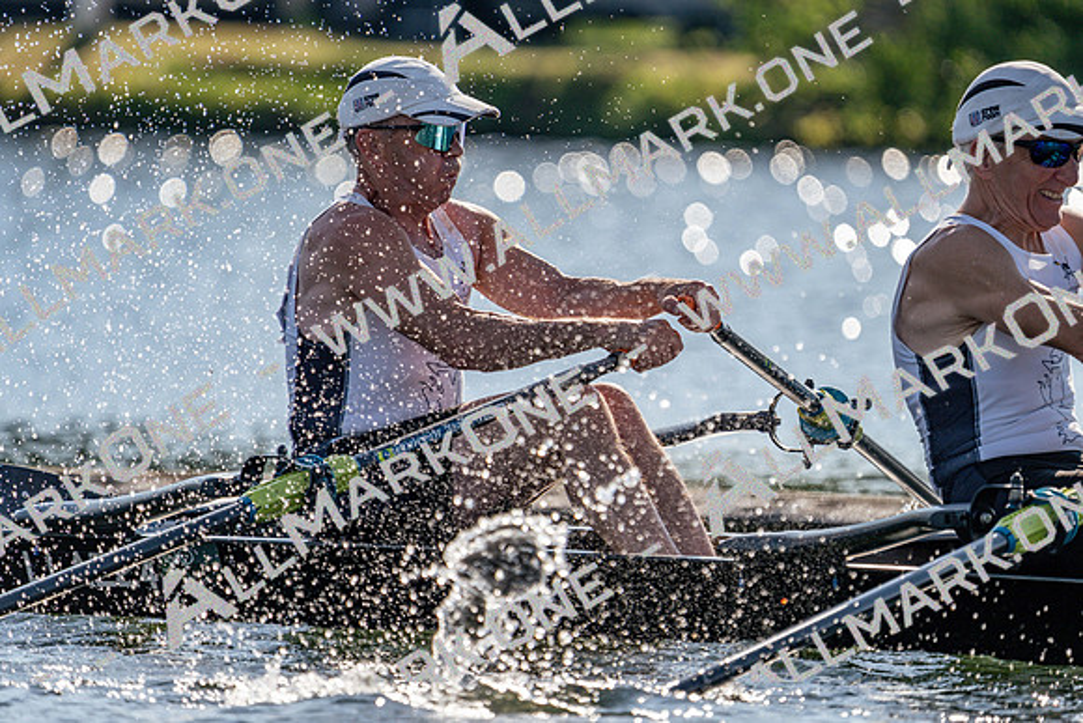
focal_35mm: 496
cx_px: 542
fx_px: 14924
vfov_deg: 2.8
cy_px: 362
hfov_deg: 4.2
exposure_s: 1/1600
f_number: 6.3
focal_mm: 496
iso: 200
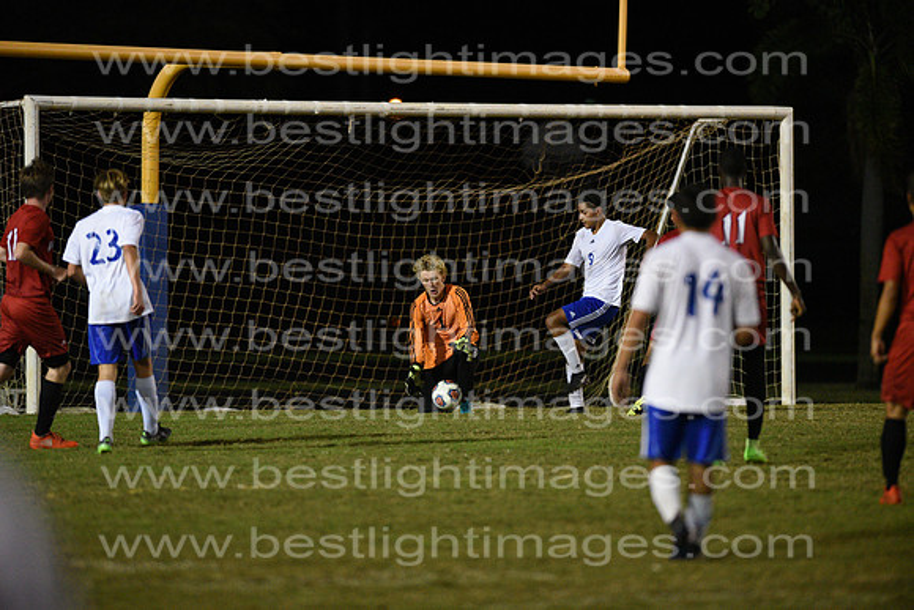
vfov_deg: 4.6
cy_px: 305
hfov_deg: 6.9
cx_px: 457
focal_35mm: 300
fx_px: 7618
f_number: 3.2
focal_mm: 300
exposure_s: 1/800
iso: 8000
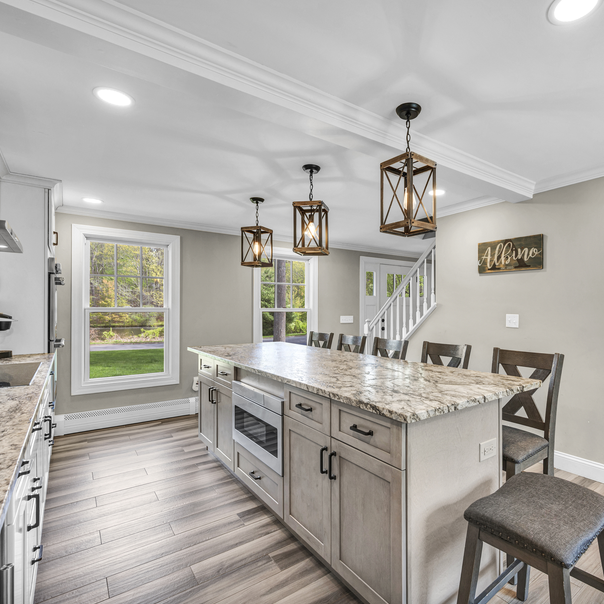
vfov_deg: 80.7
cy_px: 301
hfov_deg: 79.6
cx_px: 367
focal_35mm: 18
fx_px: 355
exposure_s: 1/30
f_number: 7.1
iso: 320
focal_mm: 14
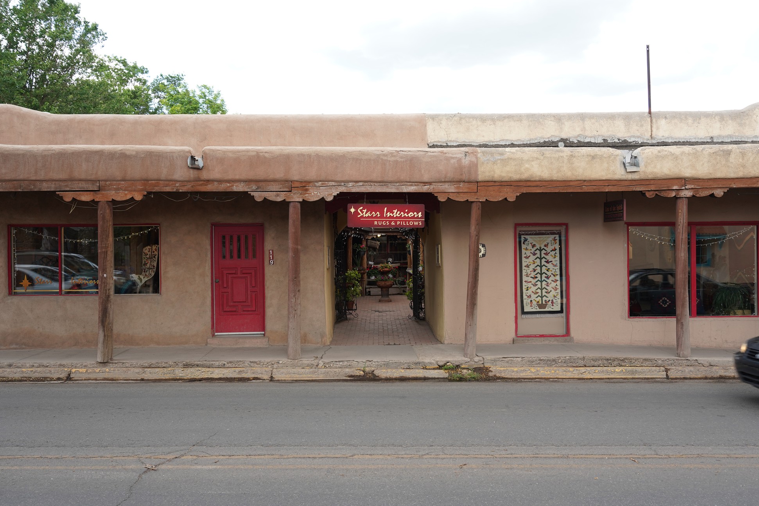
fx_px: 717
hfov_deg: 55.8
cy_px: 251
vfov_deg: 38.9
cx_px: 385
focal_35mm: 34
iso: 400
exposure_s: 1/100
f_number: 7.1
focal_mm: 33
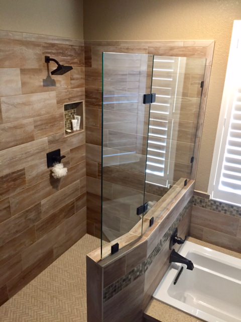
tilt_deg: -20.8
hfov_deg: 48.2
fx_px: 269
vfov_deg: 61.7
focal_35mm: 29
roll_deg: -2.5
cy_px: 161
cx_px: 120
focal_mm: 4.15
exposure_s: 1/30
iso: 200
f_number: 2.2
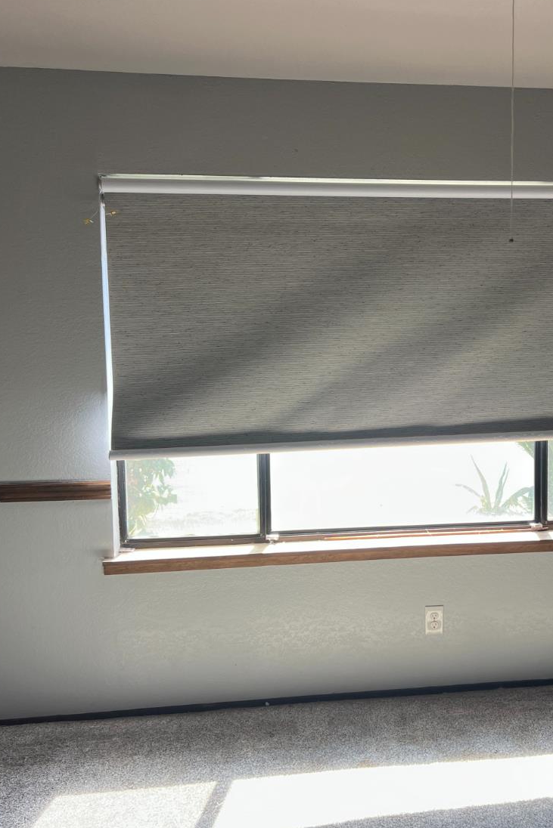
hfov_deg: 35.2
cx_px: 412
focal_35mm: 37
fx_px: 852
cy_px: 414
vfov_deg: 51.9
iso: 40
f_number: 1.5
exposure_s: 1/155
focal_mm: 5.7
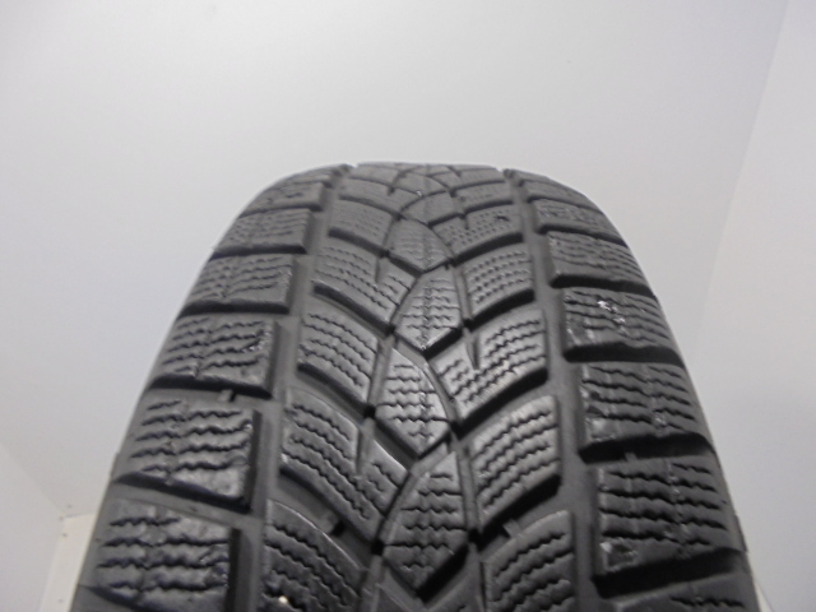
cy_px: 306
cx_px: 408
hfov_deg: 67.3
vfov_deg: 53.1
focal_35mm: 26
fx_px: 613
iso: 250
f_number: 3.5
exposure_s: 1/30
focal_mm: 4.6
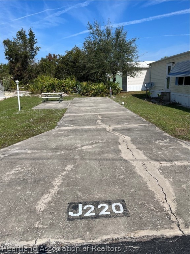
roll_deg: +1.5
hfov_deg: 53.1
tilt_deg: -11.7
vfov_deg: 67.3
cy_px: 127
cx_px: 95
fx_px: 190
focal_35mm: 26
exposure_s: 1/4651
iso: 50
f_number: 1.6
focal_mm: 5.1
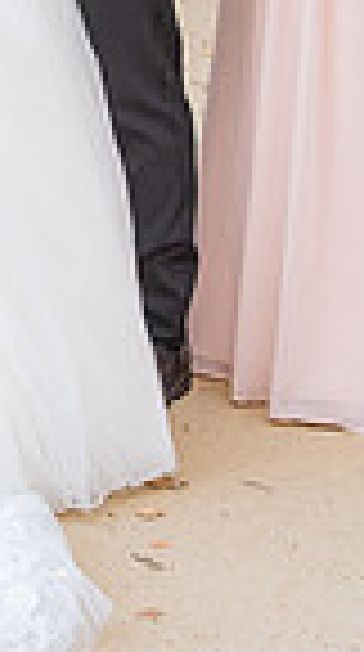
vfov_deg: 12.8
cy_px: -105
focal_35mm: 164
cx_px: -93
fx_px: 2829
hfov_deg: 7.3
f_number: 4.5
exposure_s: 1/200
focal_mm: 32
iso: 640
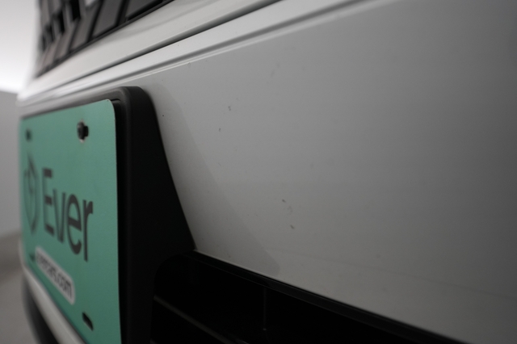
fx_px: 402
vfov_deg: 46.4
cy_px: 172
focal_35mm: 28
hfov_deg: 65.5
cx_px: 258
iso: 1250
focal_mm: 28
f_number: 5.6
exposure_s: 1/80
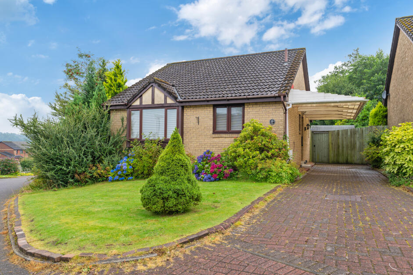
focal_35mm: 25
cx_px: 211
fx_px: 287
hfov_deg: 71.5
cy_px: 136
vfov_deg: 51.3
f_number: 4.5
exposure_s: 1/80
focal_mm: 22.9
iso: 100
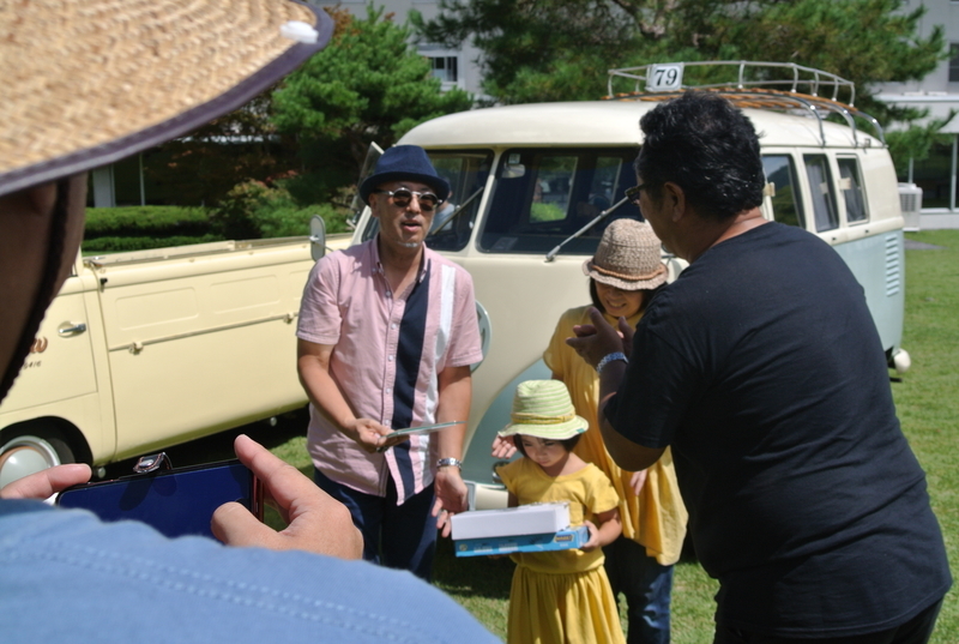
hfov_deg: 43.5
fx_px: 1201
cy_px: 322
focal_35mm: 45
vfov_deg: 30.0
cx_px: 480
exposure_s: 1/640
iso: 100
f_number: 5.6
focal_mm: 16.9
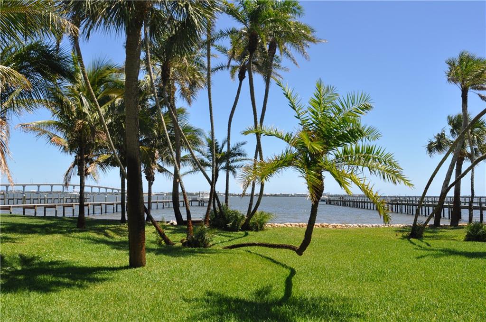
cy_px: 161
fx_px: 404
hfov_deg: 62.0
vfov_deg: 43.5
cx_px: 243
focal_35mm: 30
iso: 200
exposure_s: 1/320
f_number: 9
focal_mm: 20
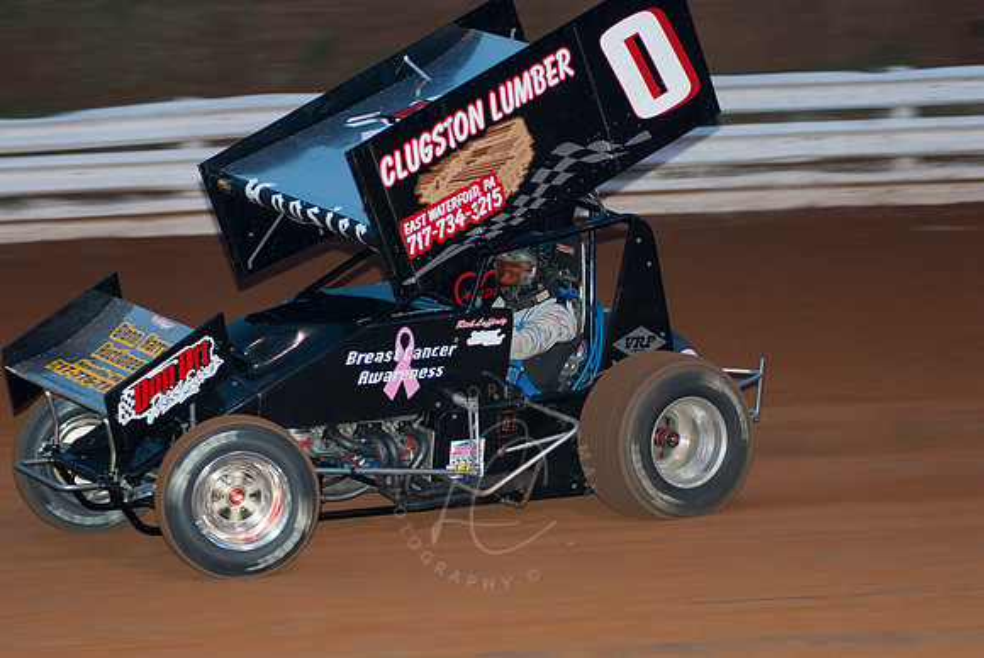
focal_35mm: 142
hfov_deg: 14.4
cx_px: 492
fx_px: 3899
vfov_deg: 9.7
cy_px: 329
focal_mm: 95
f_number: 3.2
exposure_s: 1/250
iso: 250
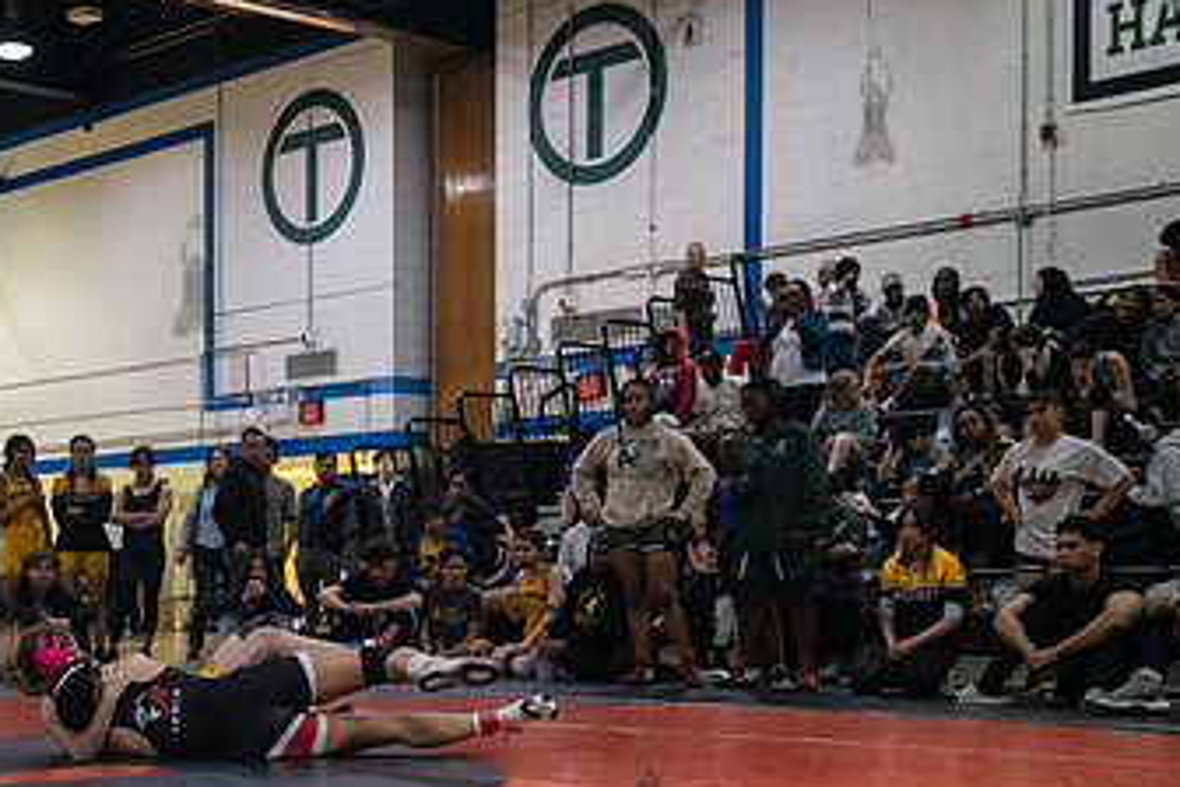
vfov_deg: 22.0
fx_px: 1999
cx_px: 193
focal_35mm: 61
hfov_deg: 31.8
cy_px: 613
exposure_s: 1/500
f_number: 3.2
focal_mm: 35
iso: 5000
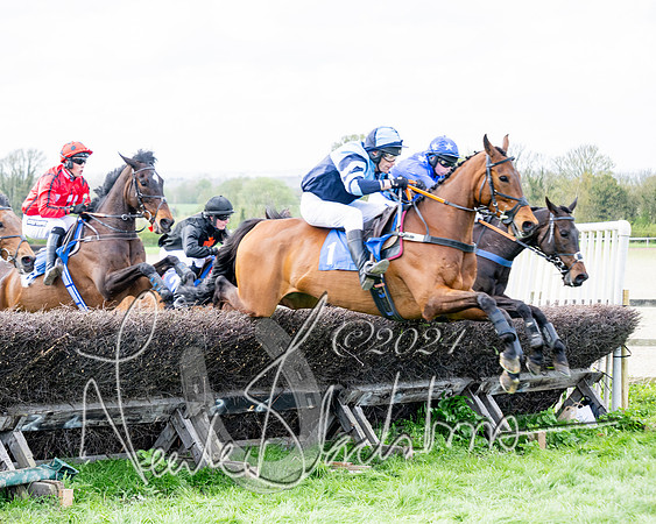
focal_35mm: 100
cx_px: 165
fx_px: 1947
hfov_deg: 19.0
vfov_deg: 15.3
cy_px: 250
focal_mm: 70
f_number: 4
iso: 400
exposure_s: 1/1000
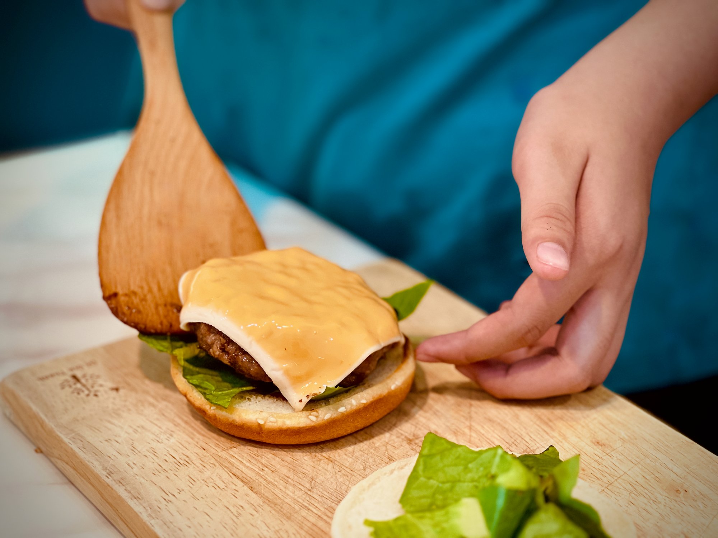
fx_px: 1597
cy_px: 269
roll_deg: -0.6
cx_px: 359
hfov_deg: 25.3
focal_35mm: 77
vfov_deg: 19.1
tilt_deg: -25.8
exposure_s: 1/33
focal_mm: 9
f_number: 2.8
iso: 250
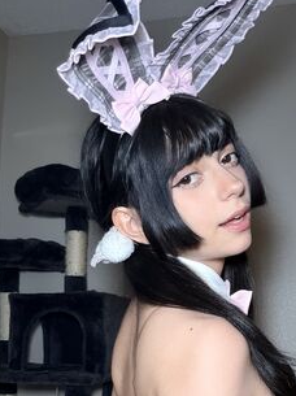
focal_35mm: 46
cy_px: 297
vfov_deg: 40.1
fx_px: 526
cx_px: 182
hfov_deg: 31.3
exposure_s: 1/30
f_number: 1.9
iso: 500
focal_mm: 2.71
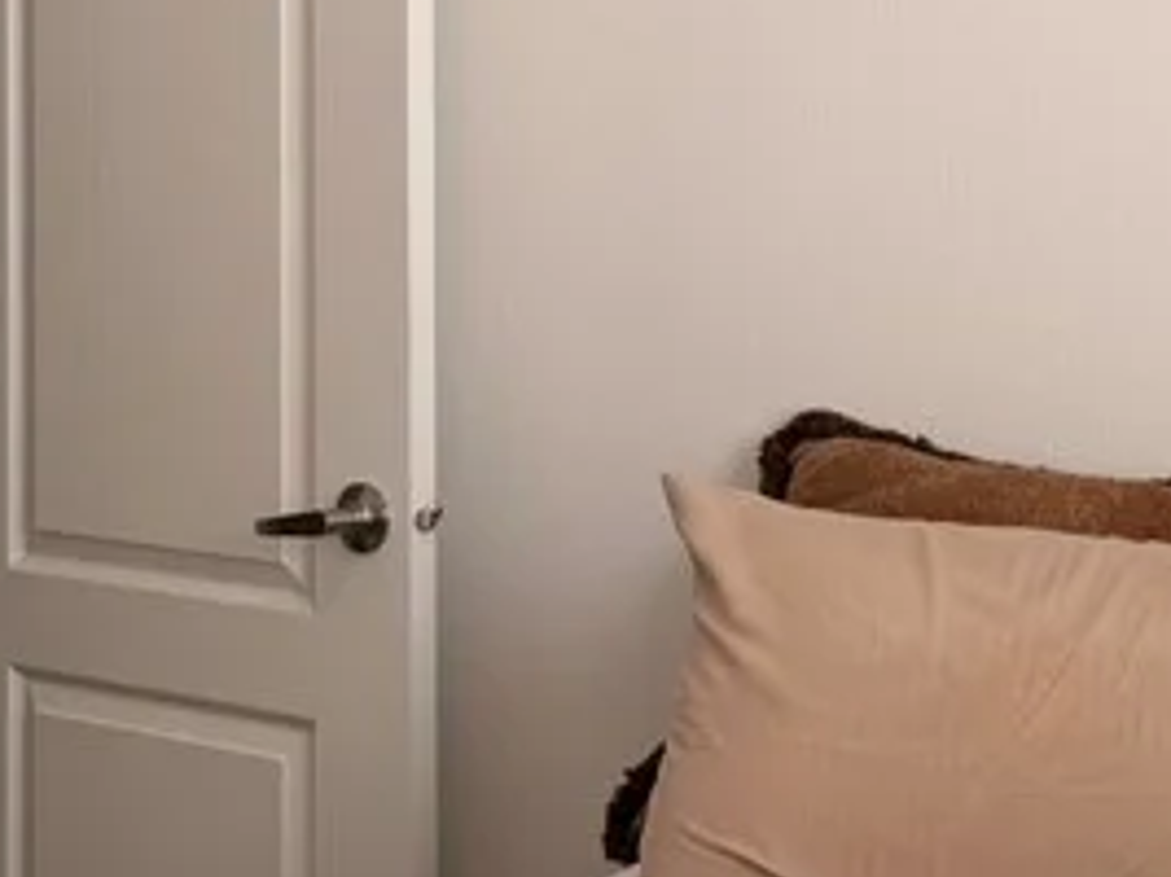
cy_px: 123
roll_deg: +0.3
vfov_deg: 15.9
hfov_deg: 21.3
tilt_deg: -0.1
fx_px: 3111
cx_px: 447
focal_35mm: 92
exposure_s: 1/121
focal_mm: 6.76
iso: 64
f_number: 1.78
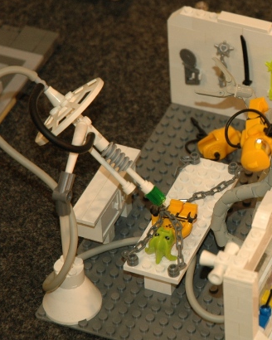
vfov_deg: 10.1
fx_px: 1932
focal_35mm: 192
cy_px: 177
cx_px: 319
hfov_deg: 8.0
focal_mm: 70
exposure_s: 1/60
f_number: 4.5
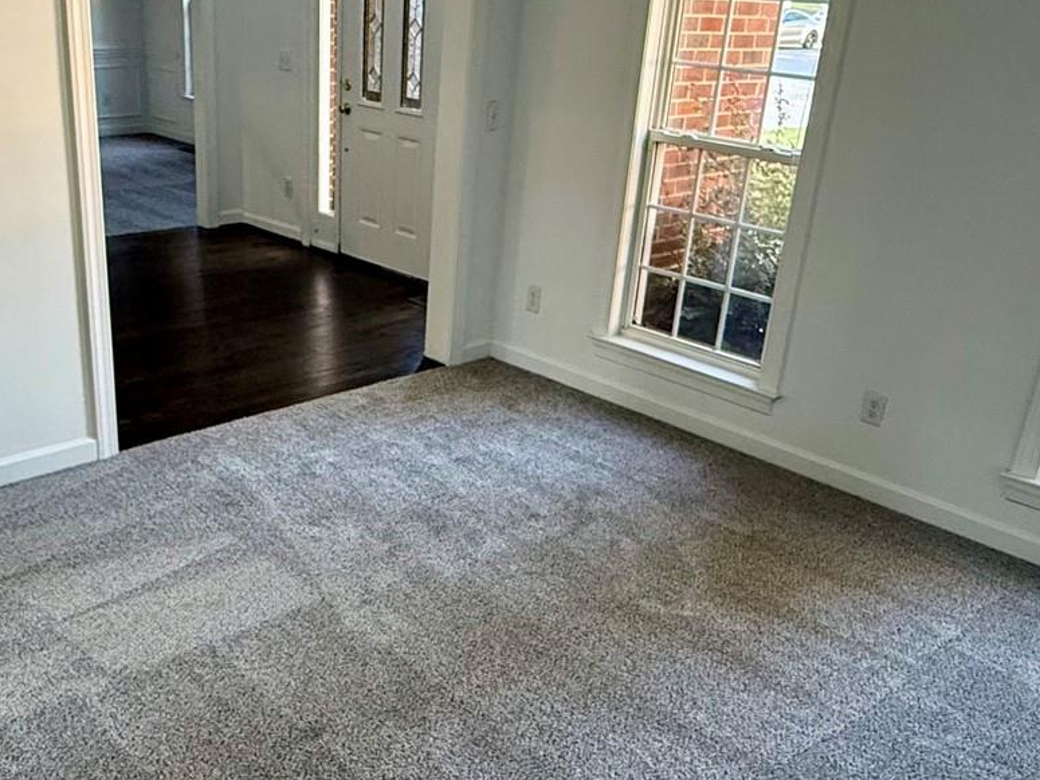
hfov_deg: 50.0
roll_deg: -2.8
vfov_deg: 38.5
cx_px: 441
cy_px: 459
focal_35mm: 37
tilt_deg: -24.2
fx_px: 1111
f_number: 2.2
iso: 320
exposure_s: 1/81
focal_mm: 2.22
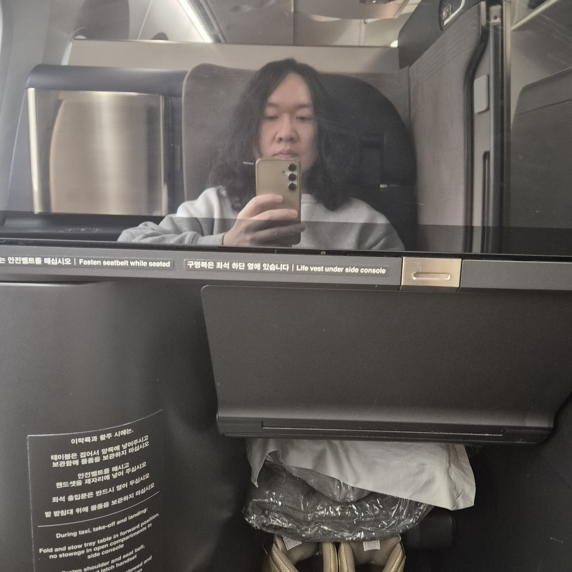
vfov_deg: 57.3
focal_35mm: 28
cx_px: 288
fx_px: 523
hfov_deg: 57.3
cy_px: 276
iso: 1600
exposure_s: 1/24
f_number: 1.8
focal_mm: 5.4
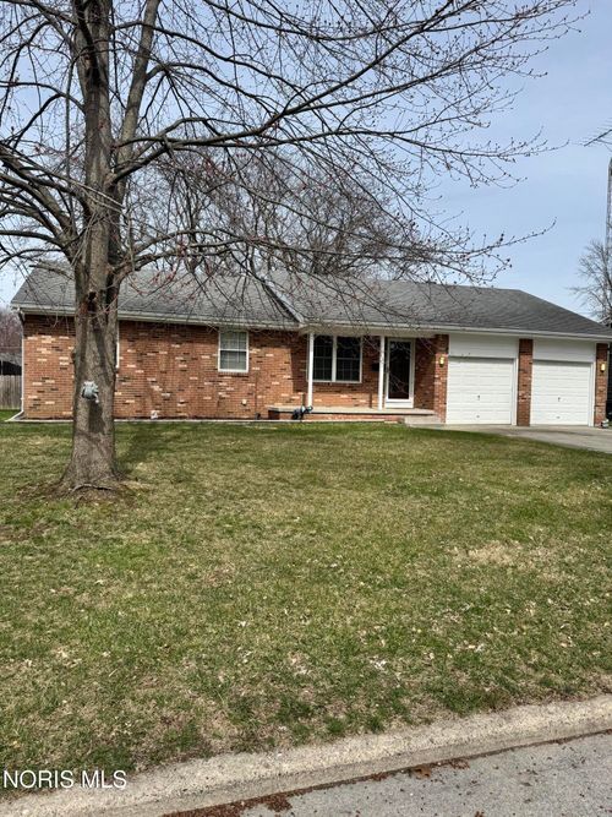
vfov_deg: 71.6
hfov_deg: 56.8
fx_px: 566
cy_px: 408
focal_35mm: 24
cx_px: 306
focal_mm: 6.76
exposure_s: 1/5348
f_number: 1.78
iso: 80
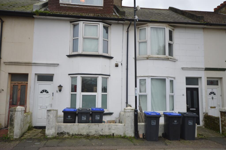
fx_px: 188
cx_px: 113
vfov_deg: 43.5
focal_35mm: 30
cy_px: 75
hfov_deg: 62.0
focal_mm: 20
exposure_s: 1/60
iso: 400
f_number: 5.6
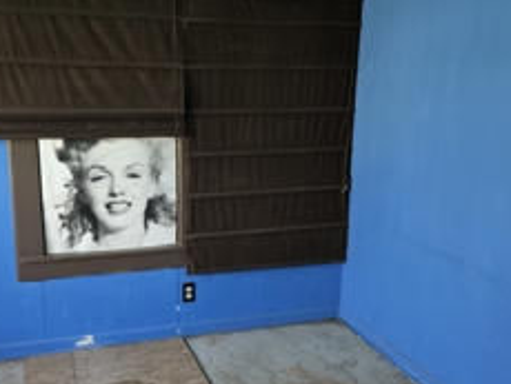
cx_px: 233
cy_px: 224
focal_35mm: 40
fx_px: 591
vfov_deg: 35.9
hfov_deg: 46.7
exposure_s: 1/180
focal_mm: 5.4
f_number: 1.8
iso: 160
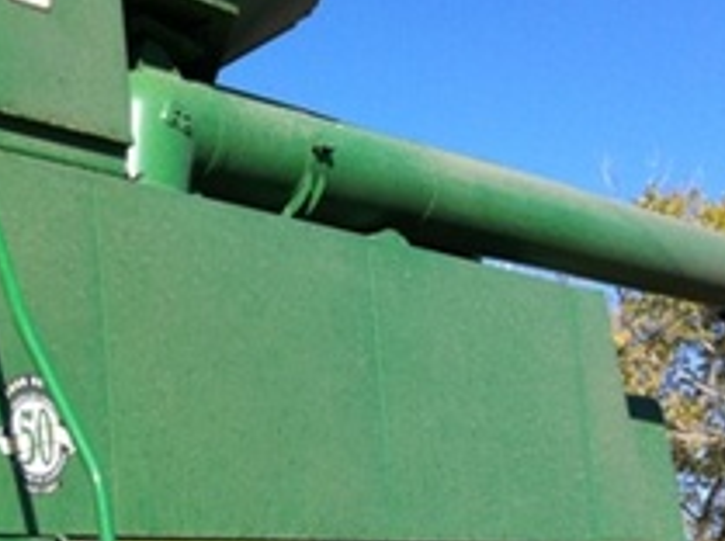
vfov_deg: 15.8
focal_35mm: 91
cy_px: 586
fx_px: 1903
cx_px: -56
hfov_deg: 20.6
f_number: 2.8
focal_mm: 3.85
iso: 80
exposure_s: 1/1077
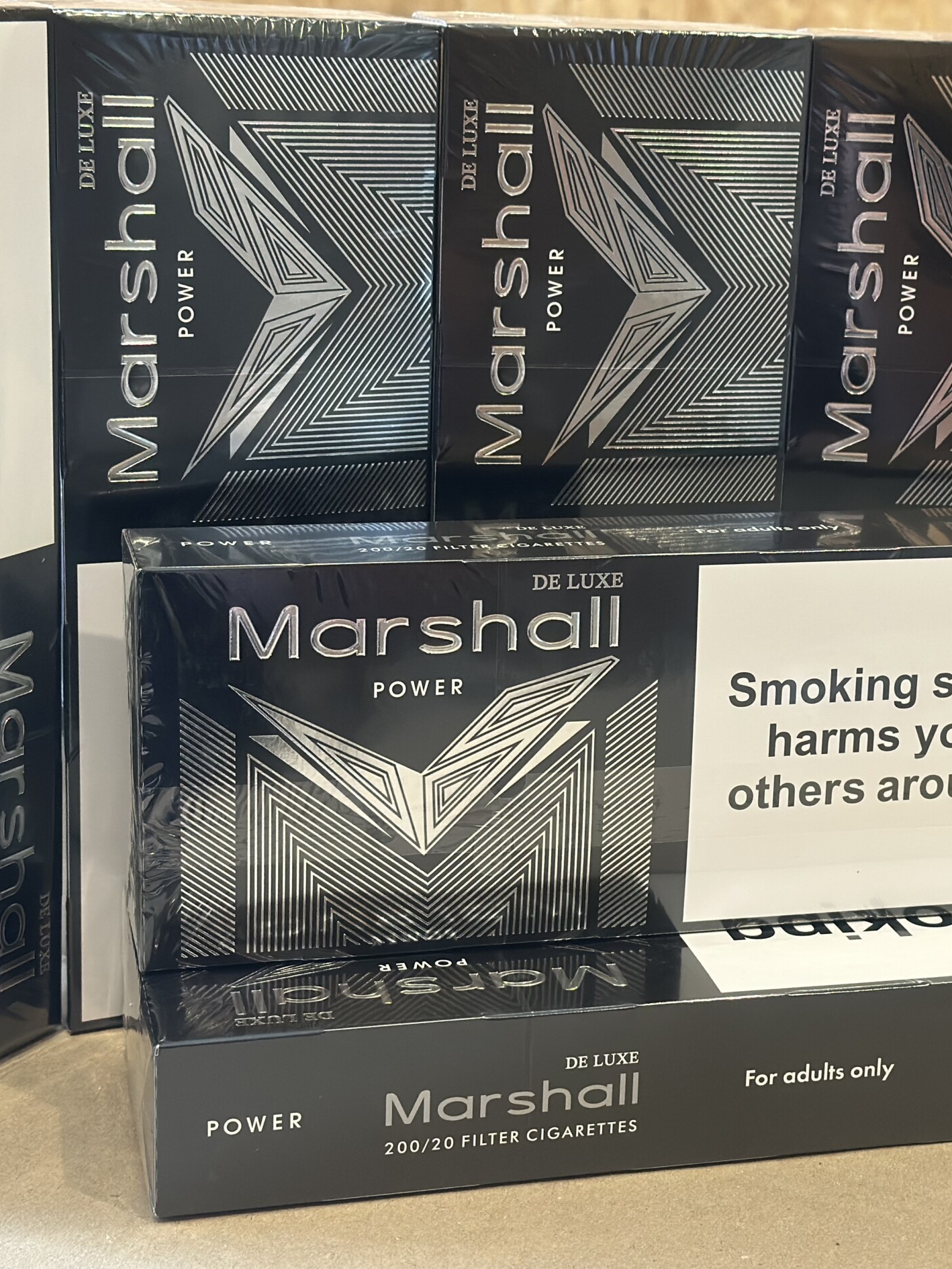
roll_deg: -2.0
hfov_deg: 22.5
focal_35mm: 65
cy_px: 627
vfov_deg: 29.8
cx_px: 604
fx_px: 2383
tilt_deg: -16.5
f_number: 1.78
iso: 250
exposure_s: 1/60
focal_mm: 6.86
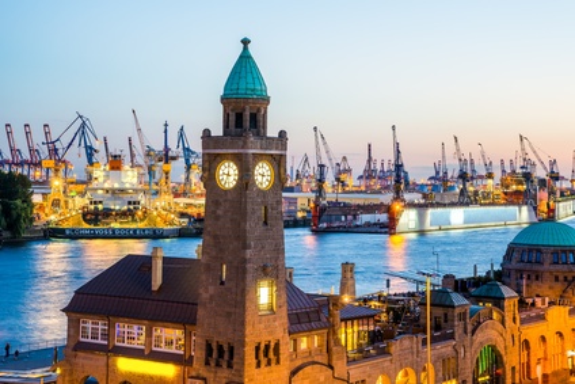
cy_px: 192
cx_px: 288
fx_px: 1086
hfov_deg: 29.6
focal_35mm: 68
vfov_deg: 20.0
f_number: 7.1
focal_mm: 68
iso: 100
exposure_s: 4
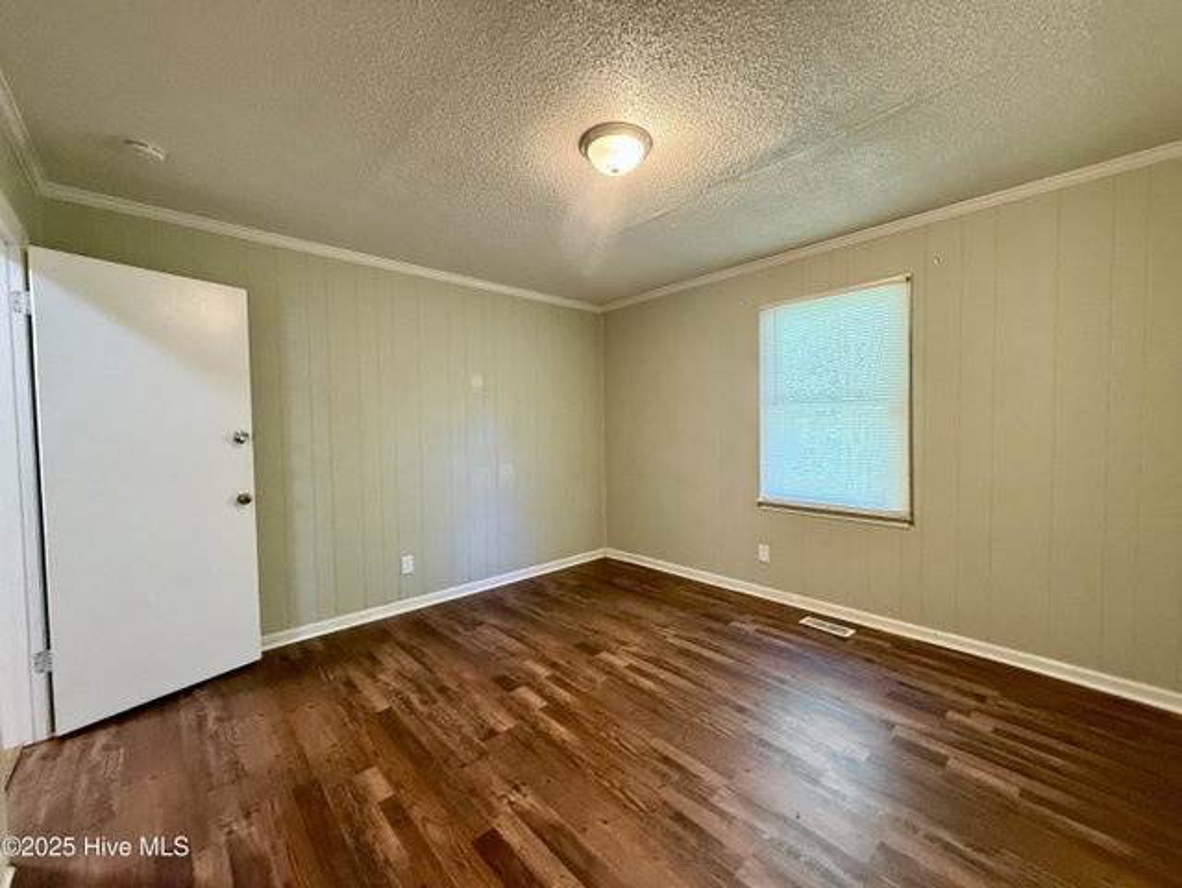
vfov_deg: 85.7
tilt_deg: -1.6
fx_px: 478
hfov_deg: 102.0
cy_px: 444
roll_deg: +0.8
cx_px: 591
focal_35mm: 14
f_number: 2.2
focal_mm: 2.22
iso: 500
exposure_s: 1/60
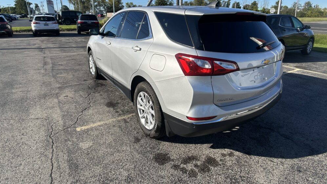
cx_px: 163
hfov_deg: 66.1
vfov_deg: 39.8
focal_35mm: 29
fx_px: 252
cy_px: 64
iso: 50
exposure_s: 1/3968
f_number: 1.5
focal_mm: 5.7
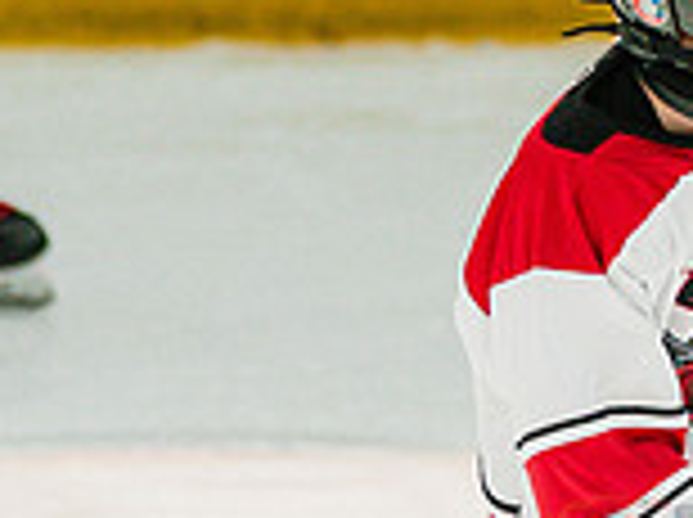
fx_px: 19229
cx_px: 906
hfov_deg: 2.1
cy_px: 600
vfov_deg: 1.5
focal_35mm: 962
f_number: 4
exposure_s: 1/2500
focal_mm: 176
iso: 1600
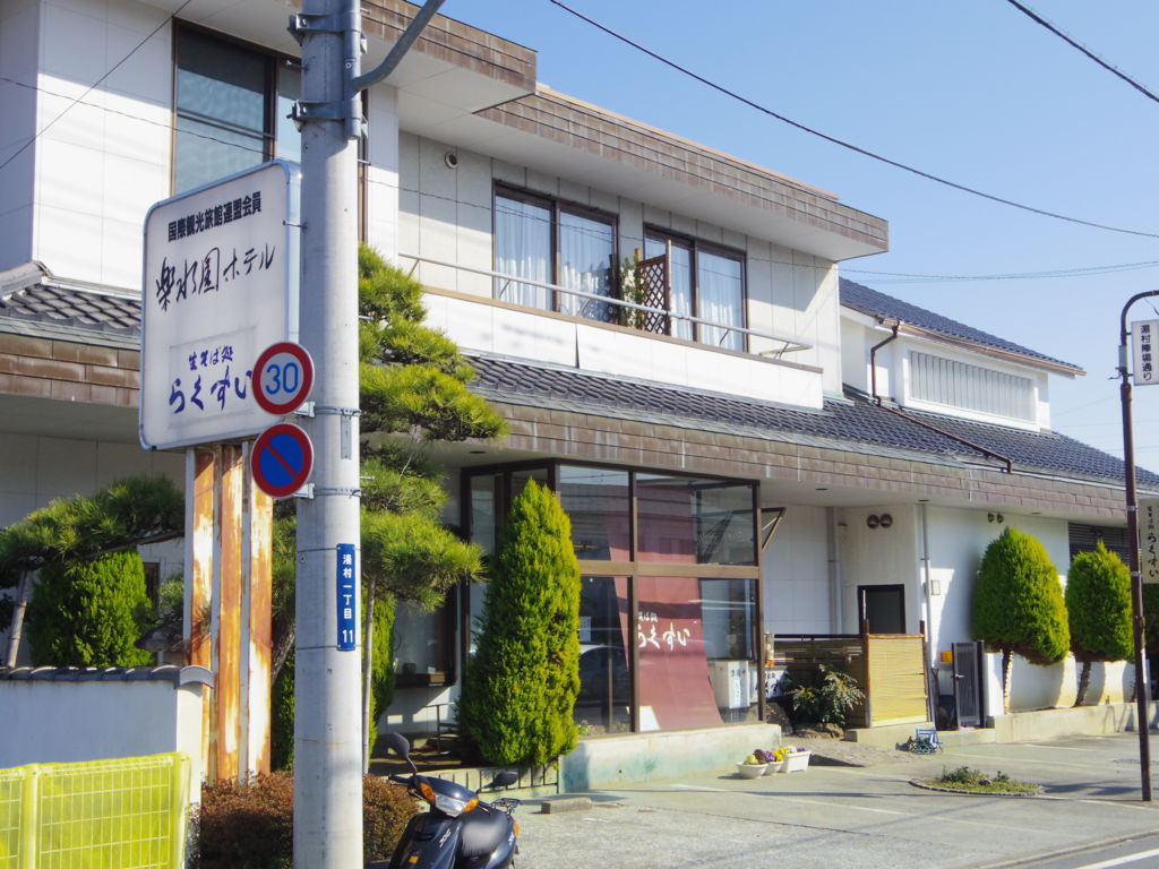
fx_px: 1574
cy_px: 434
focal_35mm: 47
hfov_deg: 40.4
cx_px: 580
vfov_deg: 30.9
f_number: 4.5
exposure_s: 1/1250
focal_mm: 8.5
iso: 250
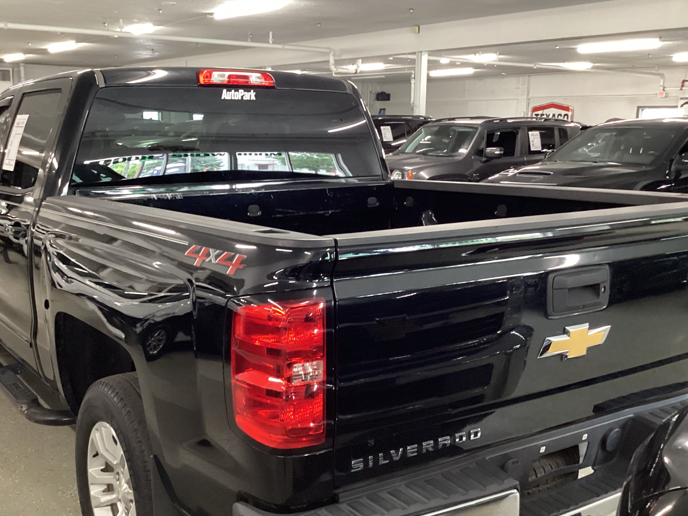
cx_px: 312
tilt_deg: -12.2
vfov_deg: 35.9
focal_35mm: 40
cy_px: 283
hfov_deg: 46.7
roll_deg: +0.1
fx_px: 795
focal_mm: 3.3
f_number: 2.4
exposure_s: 1/40
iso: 320
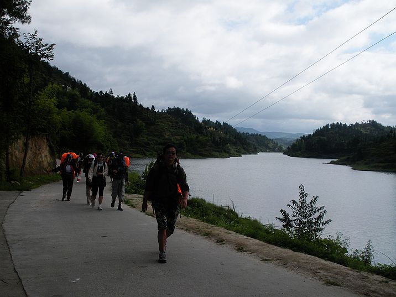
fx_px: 503
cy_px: 148
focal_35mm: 44
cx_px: 198
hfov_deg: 42.9
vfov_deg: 32.9
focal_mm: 7.7
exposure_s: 1/580
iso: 64
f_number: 4
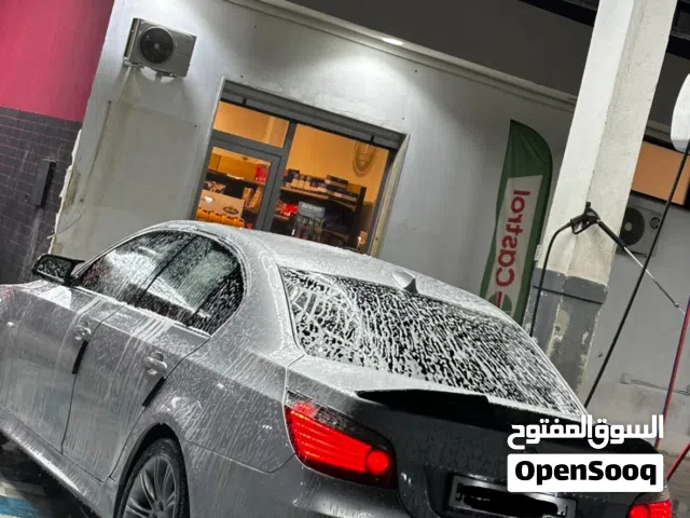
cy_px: 259
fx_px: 957
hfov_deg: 39.7
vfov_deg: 30.3
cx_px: 345
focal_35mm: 48
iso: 80
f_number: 1.78
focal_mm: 6.86
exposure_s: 1/50
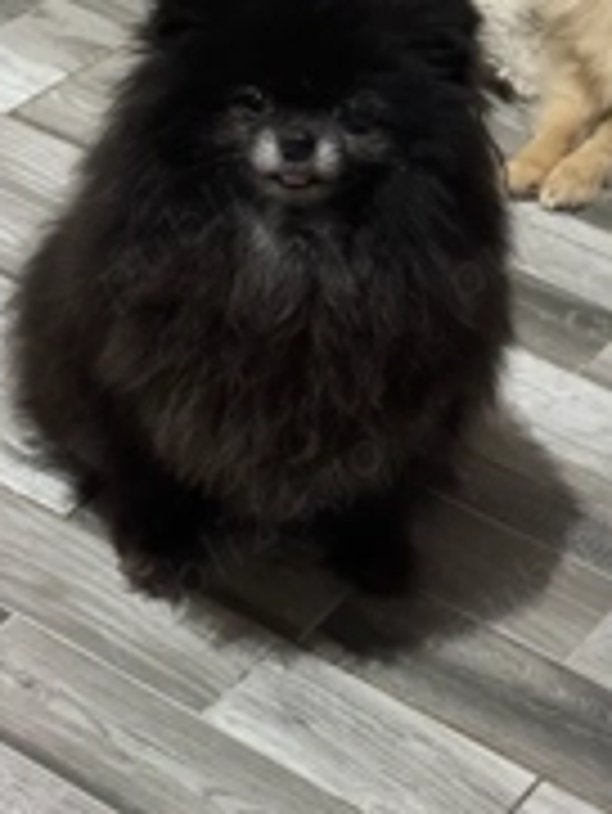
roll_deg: -6.6
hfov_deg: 14.0
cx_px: 328
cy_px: 247
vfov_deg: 18.5
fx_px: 2496
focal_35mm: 106
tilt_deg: -33.2
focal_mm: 6.76
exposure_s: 1/50
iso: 250
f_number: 1.78
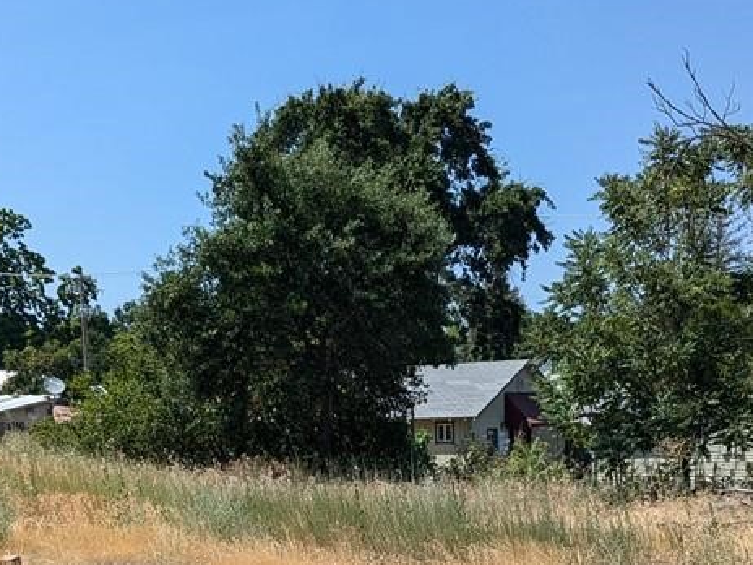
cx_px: 417
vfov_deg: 26.2
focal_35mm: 53
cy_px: 552
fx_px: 1153
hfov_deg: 36.1
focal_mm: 4.53
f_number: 1.7
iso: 51
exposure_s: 1/2381
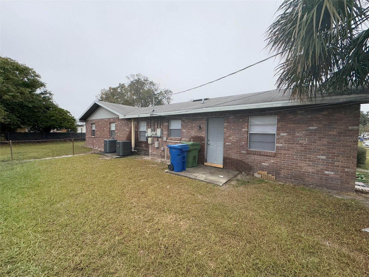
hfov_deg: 102.1
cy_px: 138
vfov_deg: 85.7
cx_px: 184
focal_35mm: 14
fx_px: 149
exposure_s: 1/364
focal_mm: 2.22
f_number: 2.2
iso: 40
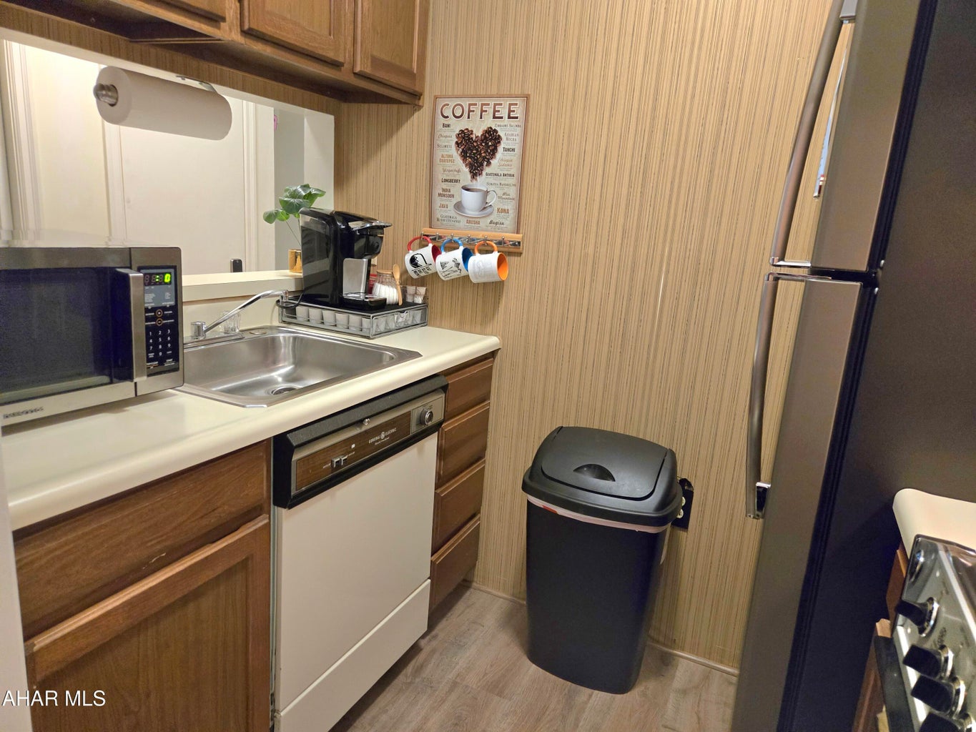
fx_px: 649
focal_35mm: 23
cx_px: 488
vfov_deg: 58.9
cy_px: 366
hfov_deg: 73.9
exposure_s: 1/120
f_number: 1.8
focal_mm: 5.4
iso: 1000
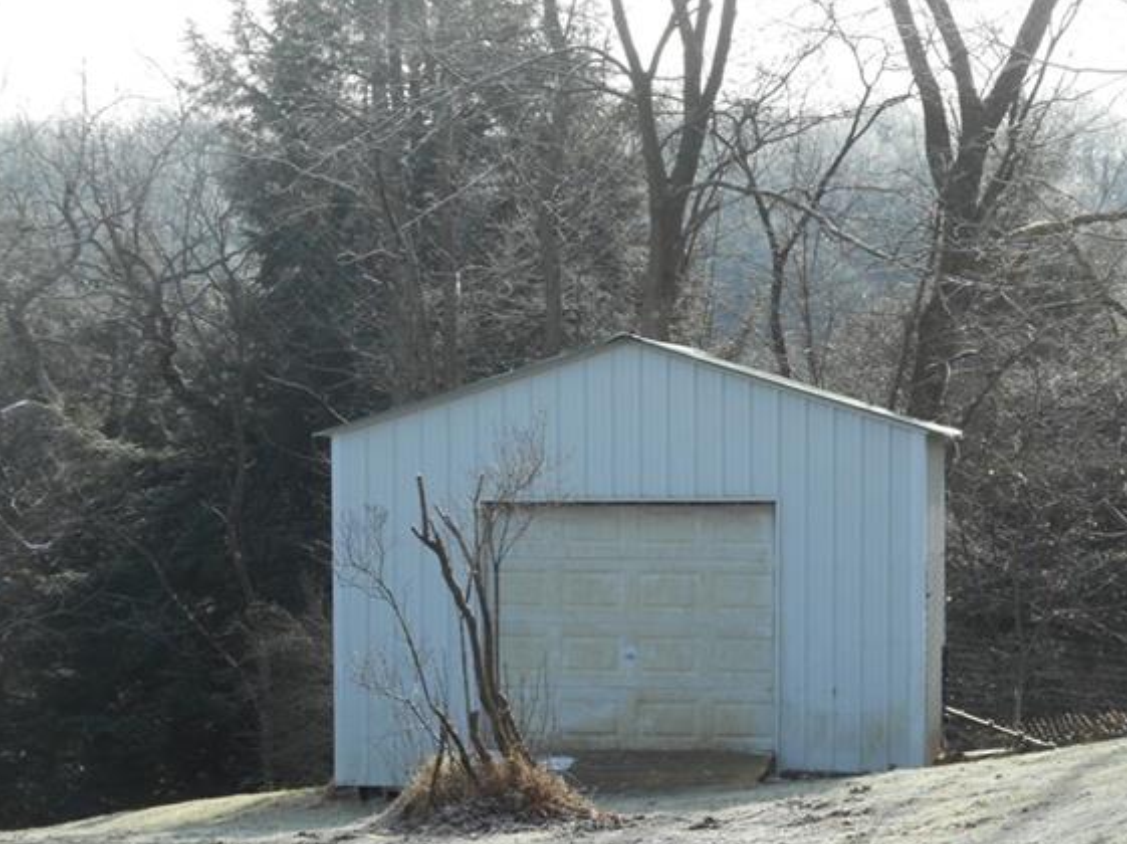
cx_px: 691
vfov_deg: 11.6
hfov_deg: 15.5
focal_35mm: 127
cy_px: 595
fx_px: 4132
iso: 80
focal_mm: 15.9
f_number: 5.6
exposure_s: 1/125
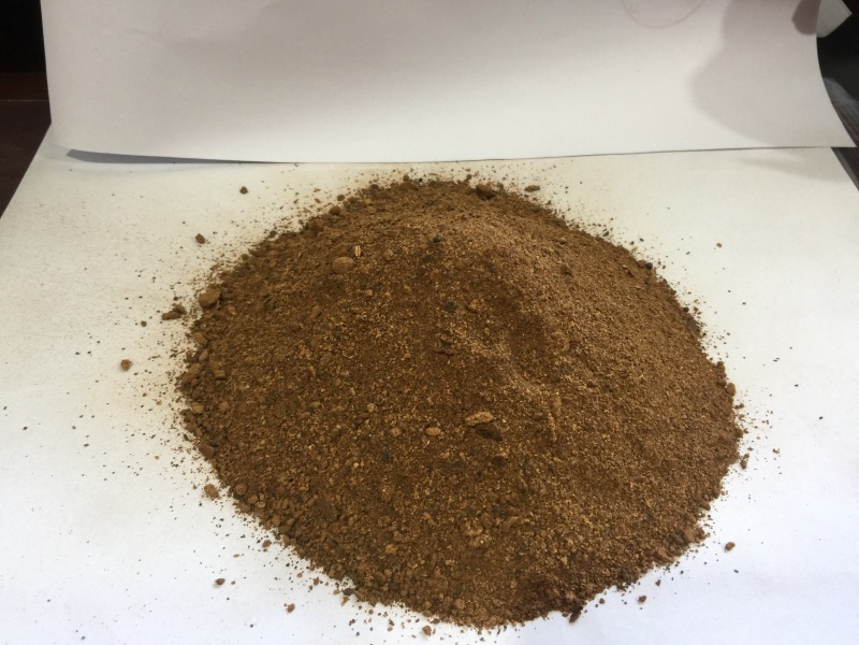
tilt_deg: -49.1
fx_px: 720
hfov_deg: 61.7
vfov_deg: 48.2
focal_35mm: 29
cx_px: 430
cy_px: 322
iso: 50
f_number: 2.2
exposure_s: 1/17
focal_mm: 4.15
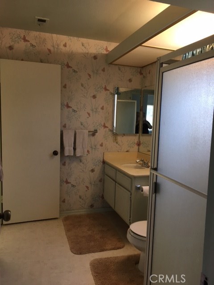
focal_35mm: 29
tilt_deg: -8.1
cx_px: 107
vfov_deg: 61.7
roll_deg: -2.4
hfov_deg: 48.2
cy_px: 142
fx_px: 239
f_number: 2.2
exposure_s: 1/30
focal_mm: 4.15
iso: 80
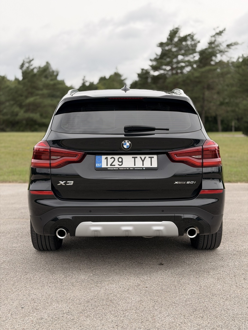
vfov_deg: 39.7
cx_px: 124
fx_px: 459
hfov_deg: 30.3
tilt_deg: -5.0
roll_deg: -0.4
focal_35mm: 48
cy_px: 165
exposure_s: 1/1353
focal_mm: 6.76
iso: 80
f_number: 1.78
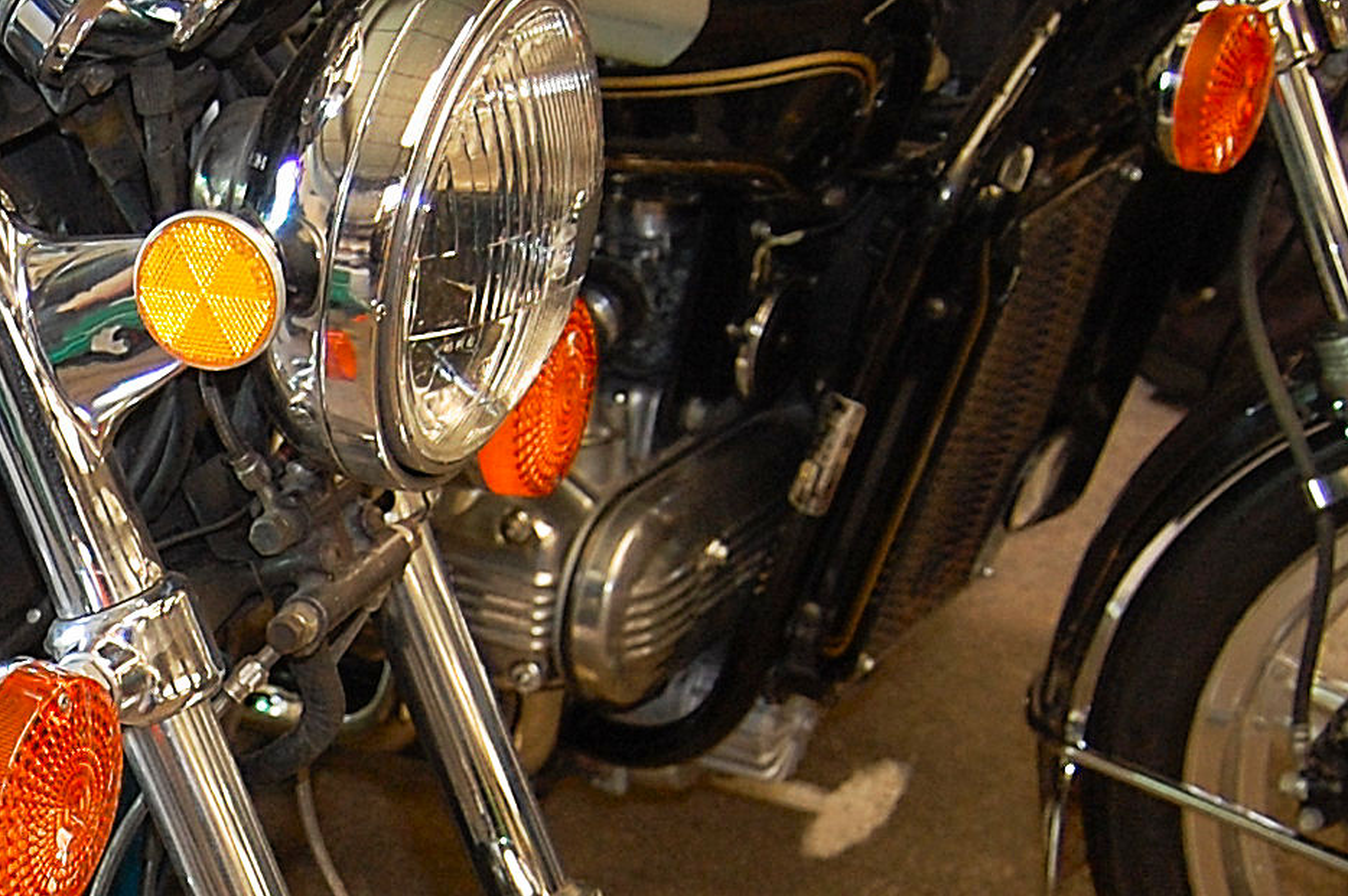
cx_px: -244
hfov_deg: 21.8
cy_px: 884
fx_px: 3255
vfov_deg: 15.4
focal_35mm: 87
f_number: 3.5
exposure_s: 1/60
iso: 400
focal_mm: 18
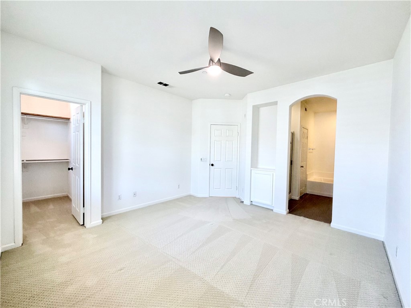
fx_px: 166
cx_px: 206
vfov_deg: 85.7
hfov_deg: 102.1
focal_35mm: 14
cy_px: 154
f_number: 2.2
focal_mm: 2.22
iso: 200
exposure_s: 1/120
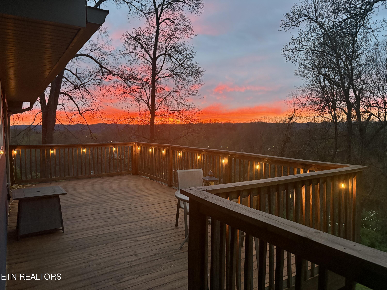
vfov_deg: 53.1
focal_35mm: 26
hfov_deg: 67.3
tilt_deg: -3.8
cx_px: 194
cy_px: 145
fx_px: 291
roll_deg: +0.7
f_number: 1.6
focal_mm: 5.96
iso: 400
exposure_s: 1/40
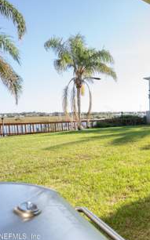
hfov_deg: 39.3
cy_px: 122
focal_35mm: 26
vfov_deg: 70.4
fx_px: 170
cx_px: 163
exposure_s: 1/250
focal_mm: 16
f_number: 5
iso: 250
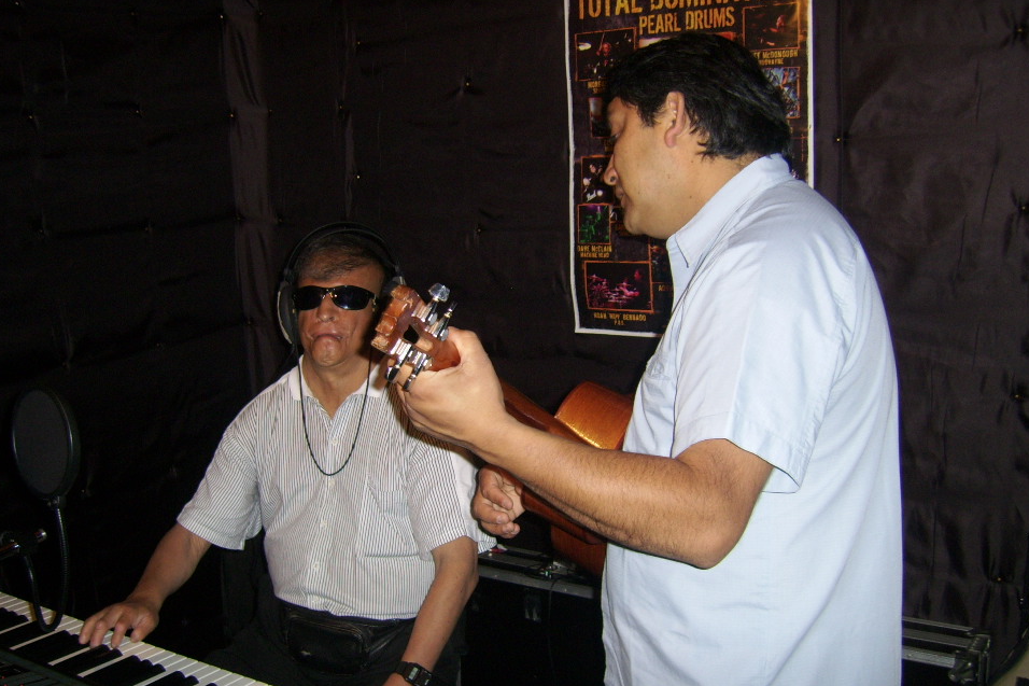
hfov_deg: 49.5
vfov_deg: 34.2
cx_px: 491
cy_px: 360
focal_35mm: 39
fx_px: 1114
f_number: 2.8
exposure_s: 1/30
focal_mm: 5.95
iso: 142
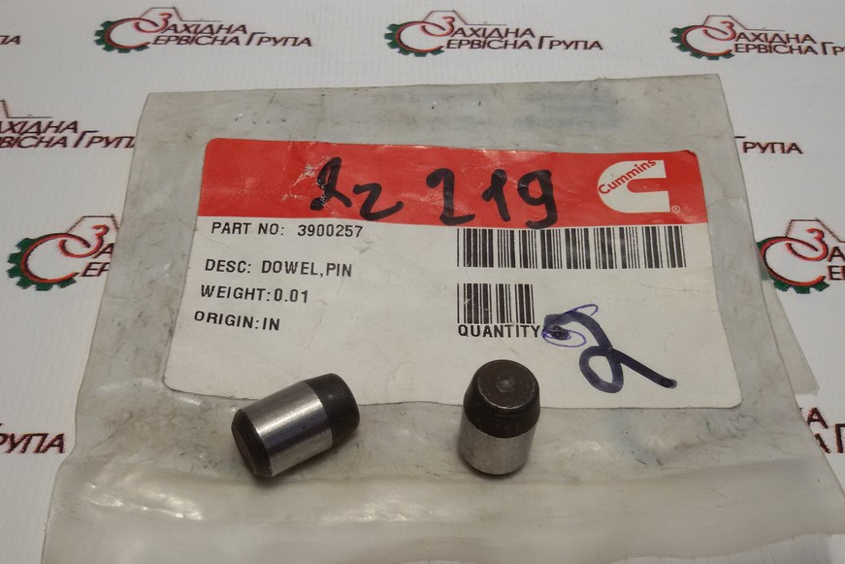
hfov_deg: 51.9
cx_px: 410
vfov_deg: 35.9
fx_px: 869
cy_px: 324
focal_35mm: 37
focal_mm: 2.93
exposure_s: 1/100
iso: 50
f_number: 2.4
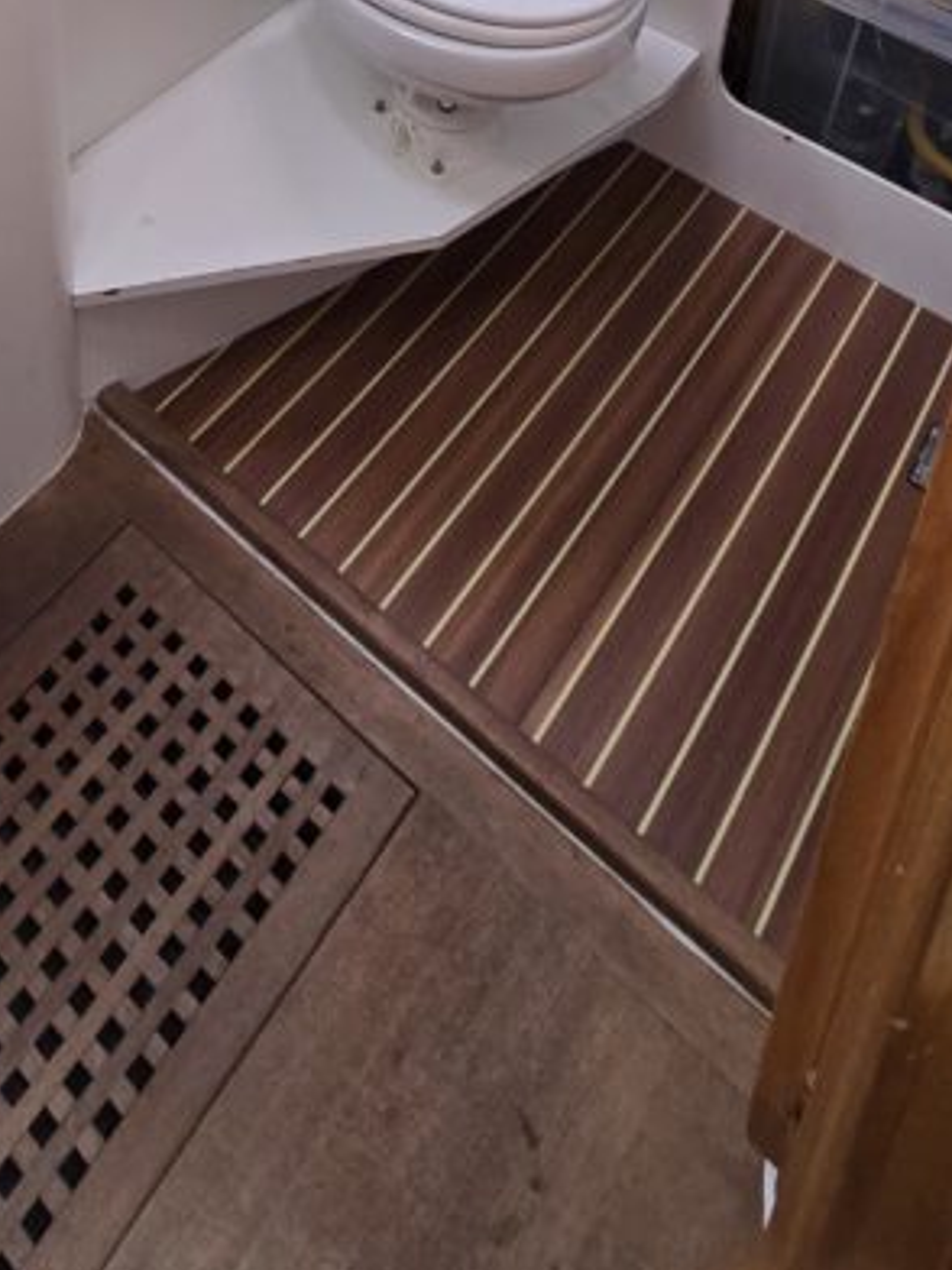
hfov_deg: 41.2
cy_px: -366
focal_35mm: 34
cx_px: 311
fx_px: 1247
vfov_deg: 36.3
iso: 125
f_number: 2.2
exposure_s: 1/50
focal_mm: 2.2
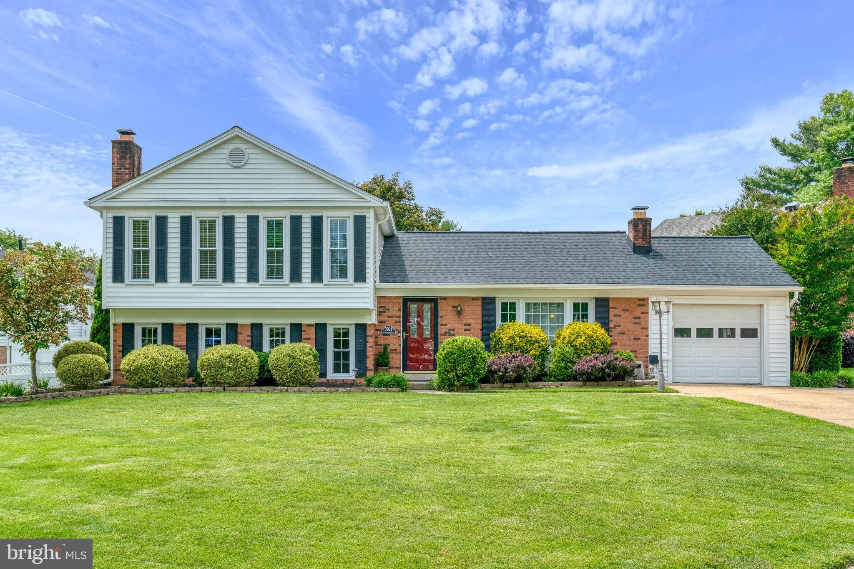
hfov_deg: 54.4
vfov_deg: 37.9
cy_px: 284
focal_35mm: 35
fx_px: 830
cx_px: 427
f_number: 8
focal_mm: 35
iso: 1250
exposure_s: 1/4000
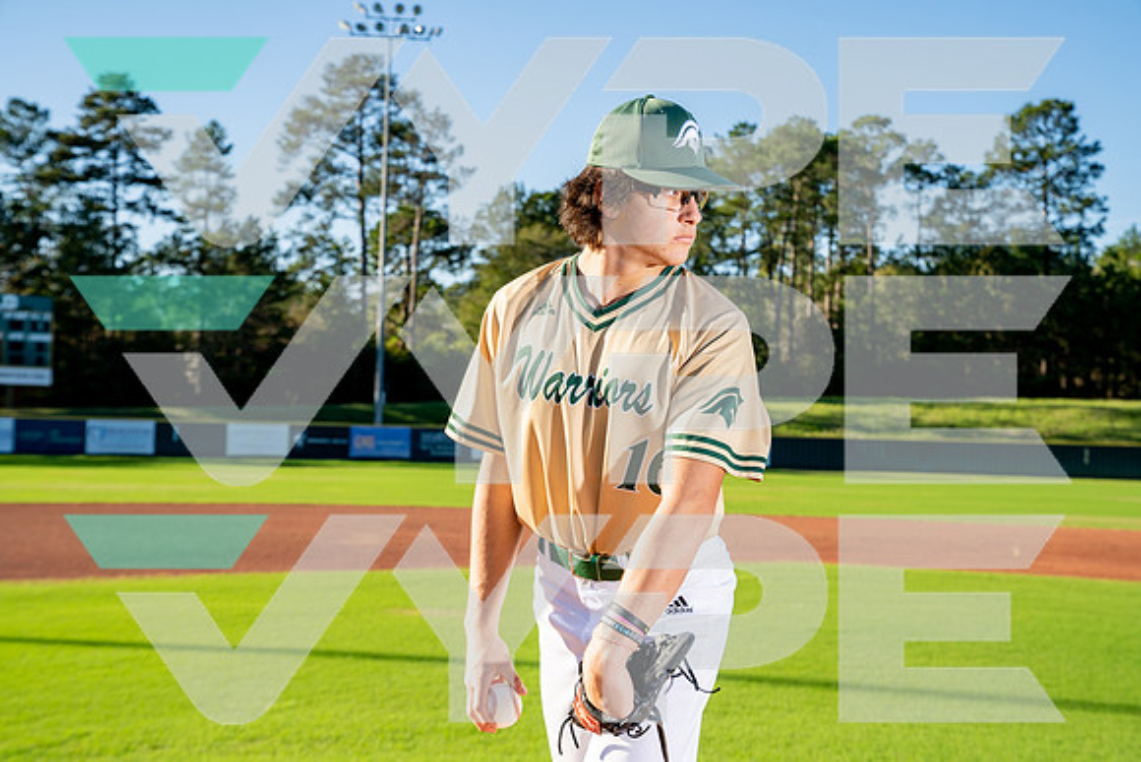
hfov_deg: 35.0
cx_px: 570
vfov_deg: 23.8
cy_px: 381
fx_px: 1807
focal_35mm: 57
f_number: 6.3
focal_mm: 57
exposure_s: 1/250
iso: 100
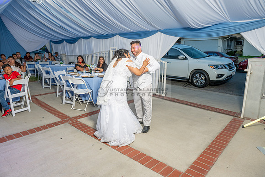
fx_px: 177
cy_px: 88
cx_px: 132
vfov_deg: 53.2
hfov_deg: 73.7
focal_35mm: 24
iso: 250
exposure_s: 1/160
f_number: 4.5
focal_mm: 24
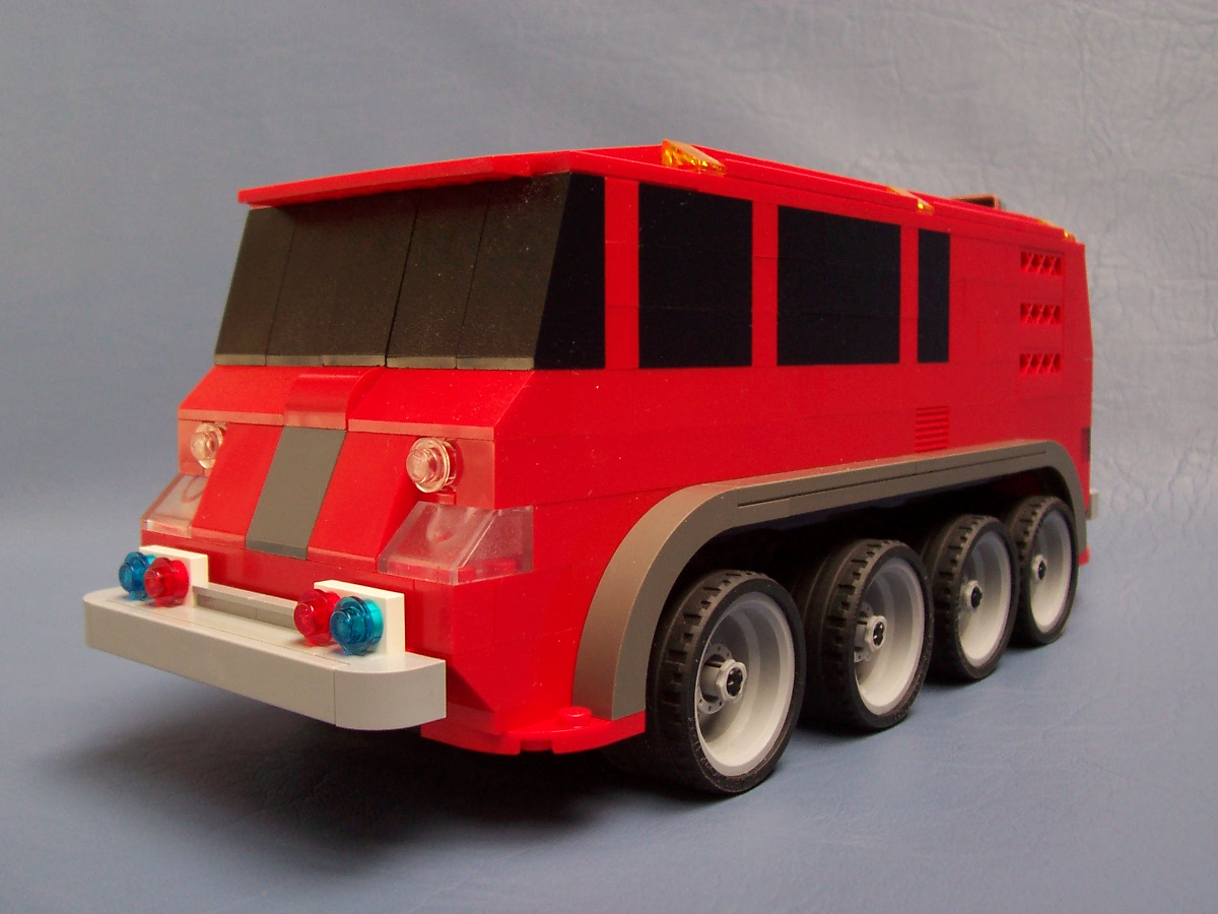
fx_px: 1302
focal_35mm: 37
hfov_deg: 50.1
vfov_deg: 38.7
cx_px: 609
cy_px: 457
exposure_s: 1/180
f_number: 2.8
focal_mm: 5.6
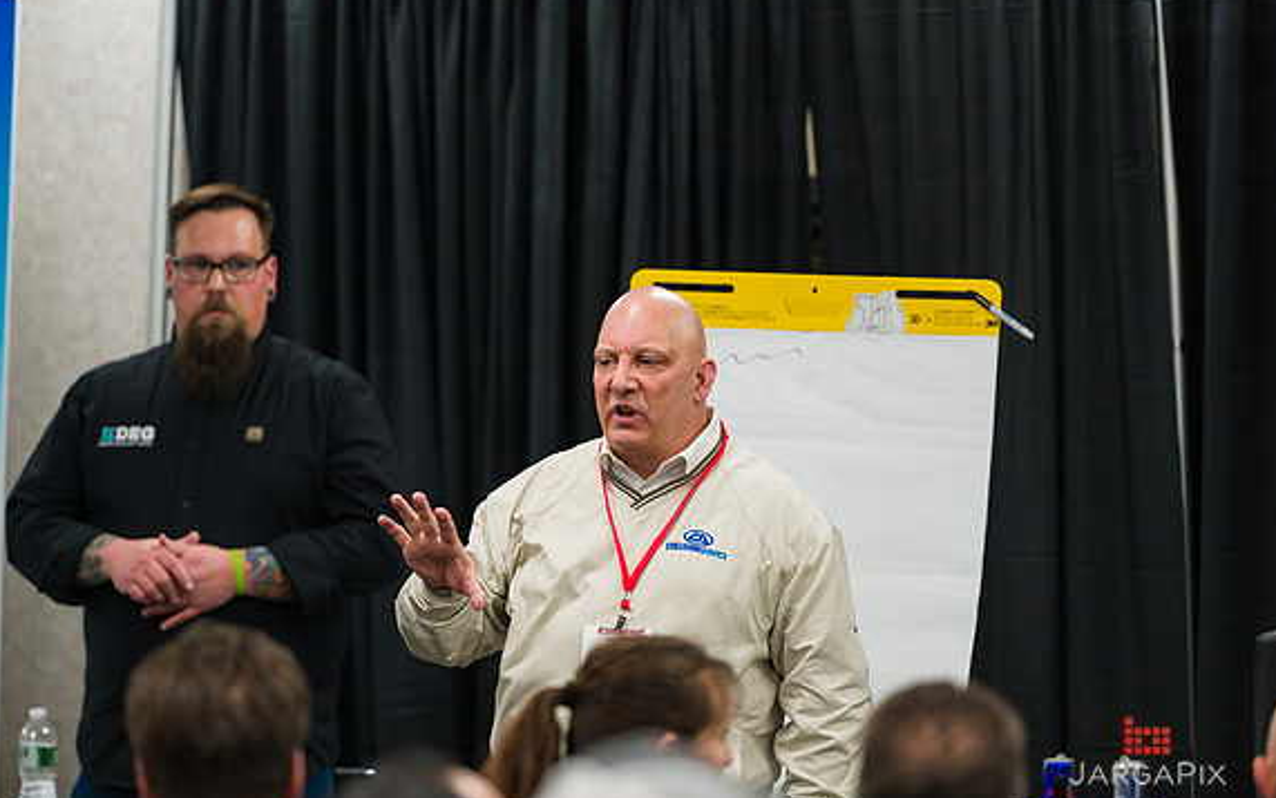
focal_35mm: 207
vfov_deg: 6.3
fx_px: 7199
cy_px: 402
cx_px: 635
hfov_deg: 10.1
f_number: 3.2
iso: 1600
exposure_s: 1/500
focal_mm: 200
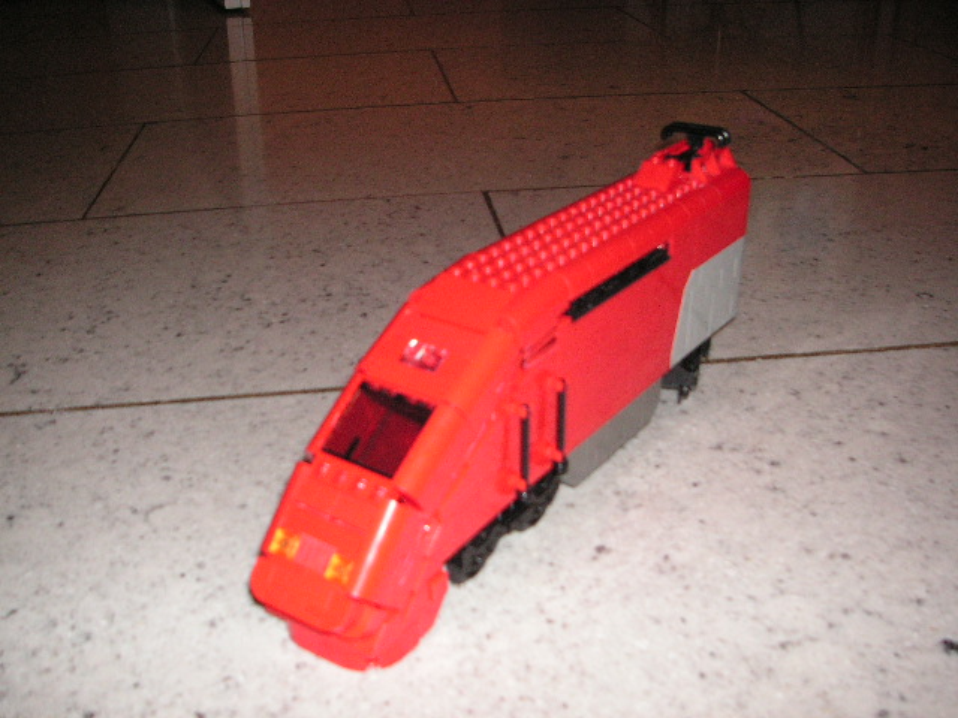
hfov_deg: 49.0
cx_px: 479
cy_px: 359
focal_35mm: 38
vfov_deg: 37.7
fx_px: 1052
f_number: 3.3
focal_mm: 6.3
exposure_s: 1/45
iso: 160
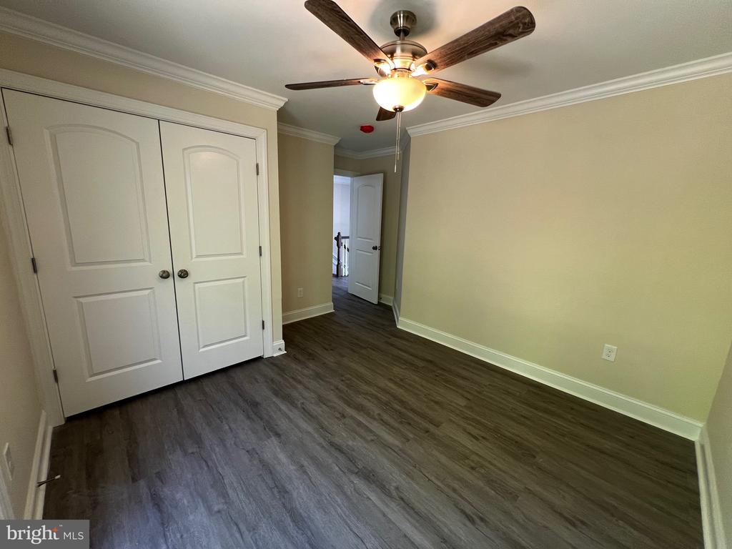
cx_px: 366
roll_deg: -1.8
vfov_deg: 89.9
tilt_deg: -10.4
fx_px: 275
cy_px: 274
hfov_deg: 106.2
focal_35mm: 13
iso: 160
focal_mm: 1.57
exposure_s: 1/99
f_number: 1.8
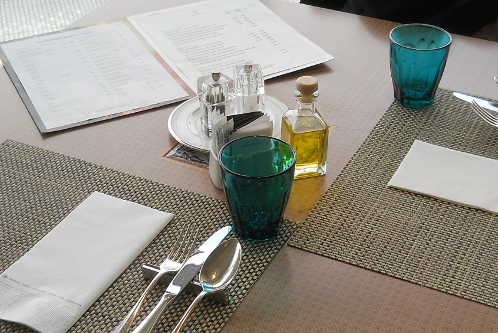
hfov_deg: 32.4
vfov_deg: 21.9
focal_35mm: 62
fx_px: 858
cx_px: 247
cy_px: 211
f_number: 3.1
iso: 80
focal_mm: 6.72
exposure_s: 1/200
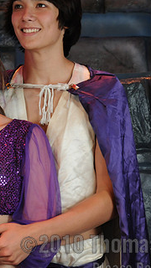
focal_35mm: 142
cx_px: 7
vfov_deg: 15.1
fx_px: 1011
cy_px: 120
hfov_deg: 8.5
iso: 800
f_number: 5
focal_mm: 50
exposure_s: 1/100
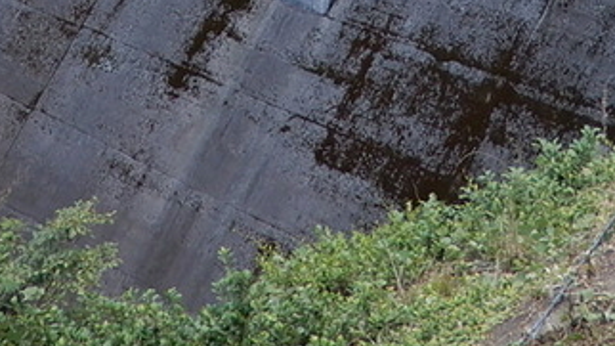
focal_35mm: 142
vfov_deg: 8.1
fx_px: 2315
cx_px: 308
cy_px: -363
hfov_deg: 15.1
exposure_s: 1/100
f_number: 4
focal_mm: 6.2
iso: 80
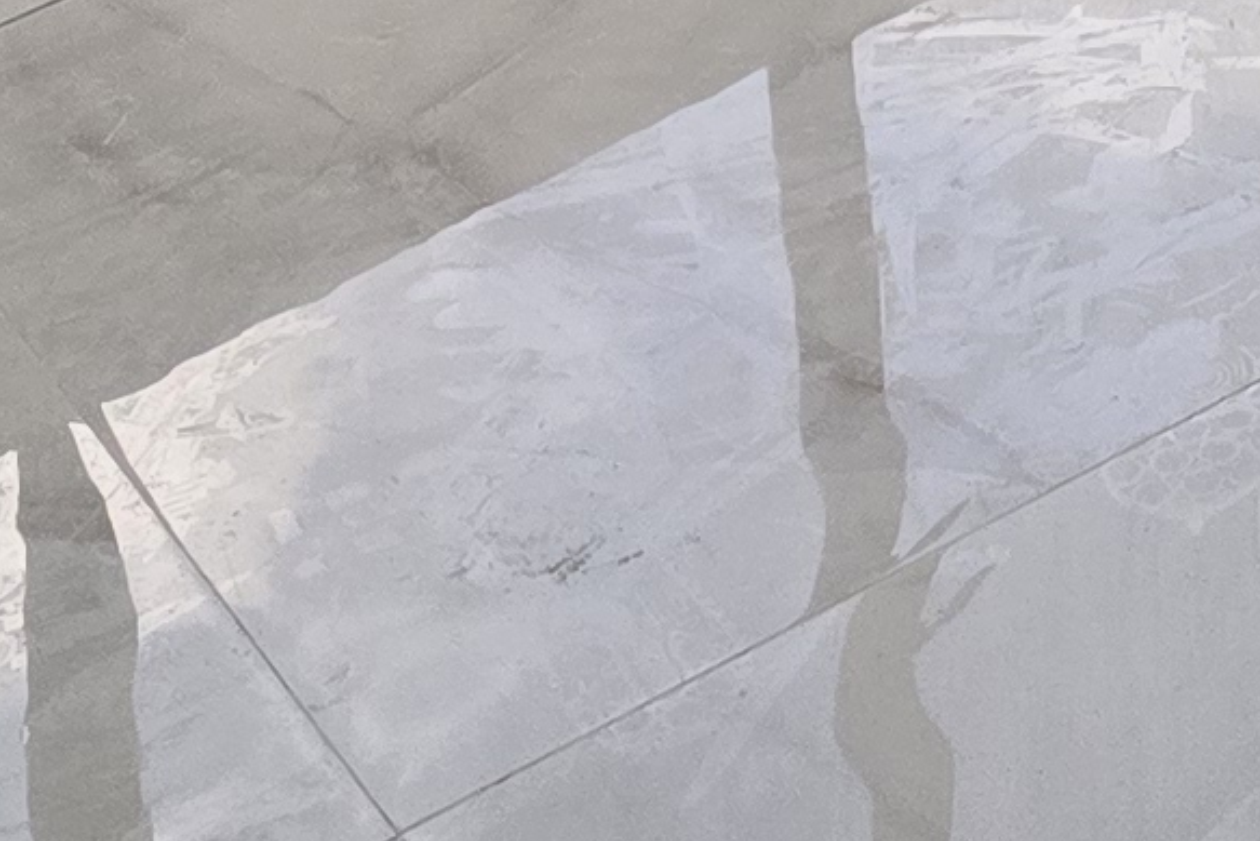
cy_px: -2300
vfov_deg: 6.8
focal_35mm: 164
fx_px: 5741
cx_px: 1483
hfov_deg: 12.3
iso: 200
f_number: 1.7
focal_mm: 6.3
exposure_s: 1/120
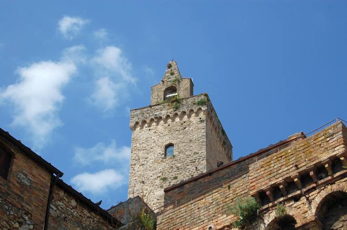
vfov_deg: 16.5
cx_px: 174
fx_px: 794
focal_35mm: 82
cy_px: 115
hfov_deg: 24.7
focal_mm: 55
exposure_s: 1/320
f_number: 10
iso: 200
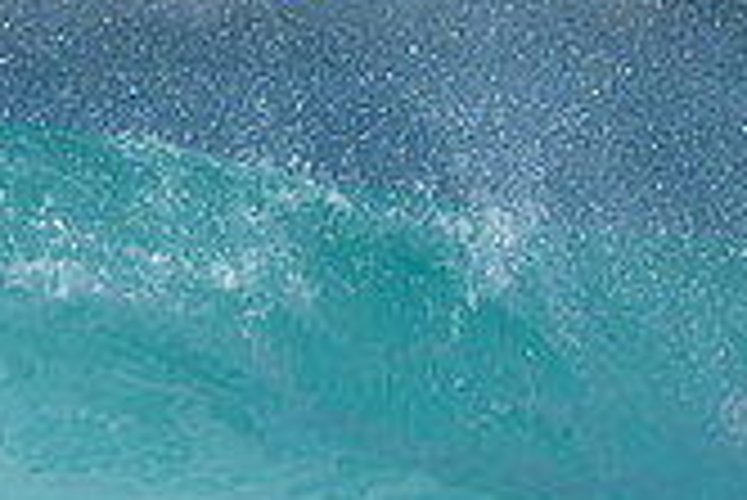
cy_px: 735
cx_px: -303
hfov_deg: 0.6
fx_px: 74701
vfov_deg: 0.4
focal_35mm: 3597
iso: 640
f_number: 6.3
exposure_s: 1/4000
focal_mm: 800
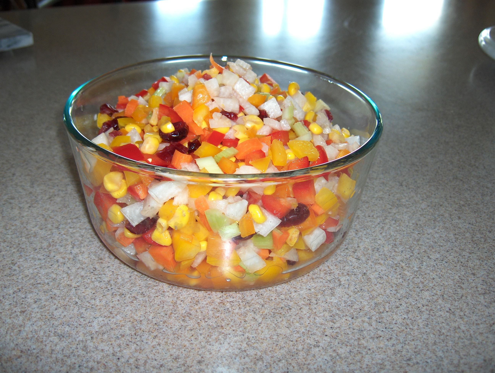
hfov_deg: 47.8
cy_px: 186
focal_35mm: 39
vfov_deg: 36.9
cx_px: 248
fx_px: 559
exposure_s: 1/60
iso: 200
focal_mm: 8
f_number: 2.8
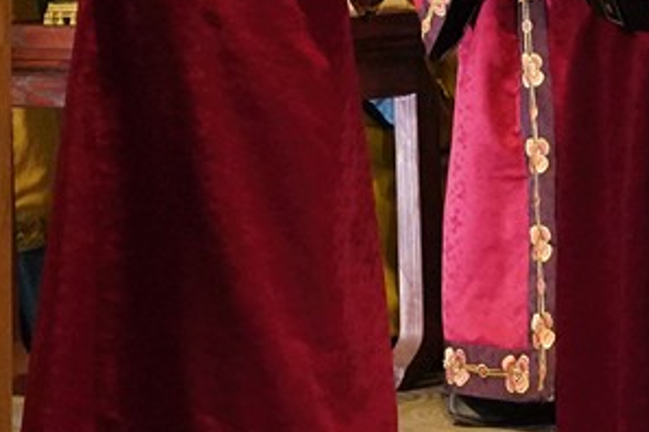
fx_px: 4254
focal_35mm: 236
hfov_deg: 8.7
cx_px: 533
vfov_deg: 5.7
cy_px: -356
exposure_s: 1/80
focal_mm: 35
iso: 6400
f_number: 5.6
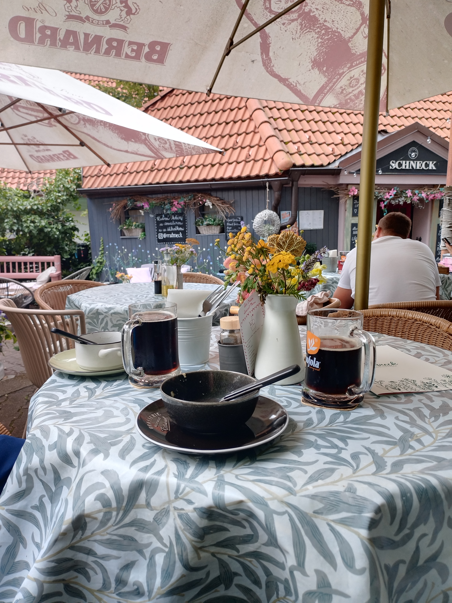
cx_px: 226
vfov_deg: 67.3
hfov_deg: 53.1
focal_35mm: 26
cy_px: 302
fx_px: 453
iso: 100
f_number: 1.8
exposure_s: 1/109
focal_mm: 6.24
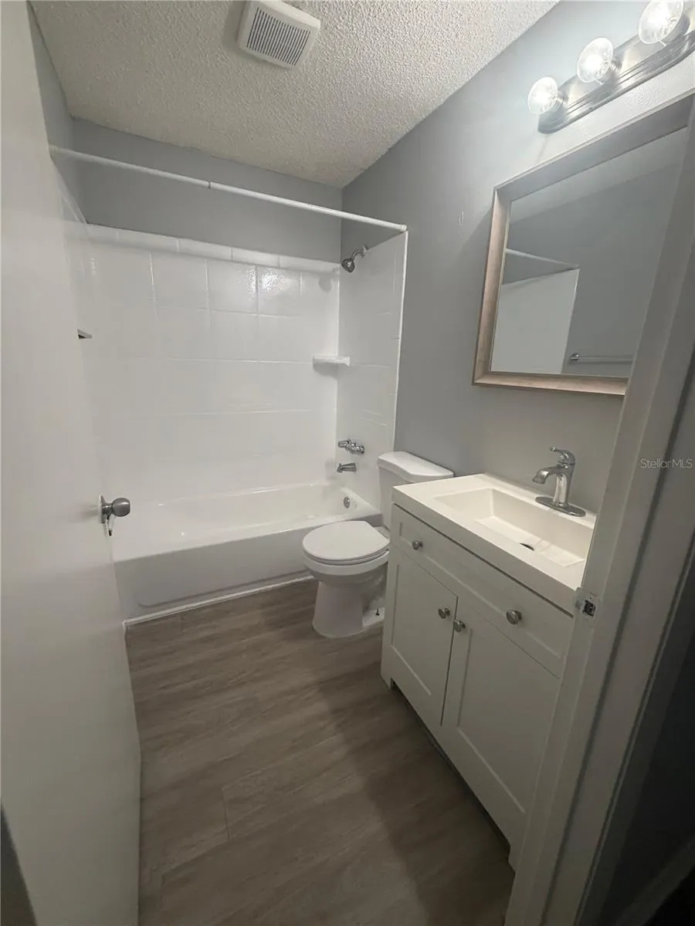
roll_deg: -2.5
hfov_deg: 85.7
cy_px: 463
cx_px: 348
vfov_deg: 102.1
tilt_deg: -14.7
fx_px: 375
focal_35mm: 14
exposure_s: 1/120
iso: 320
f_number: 2.2
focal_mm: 2.22
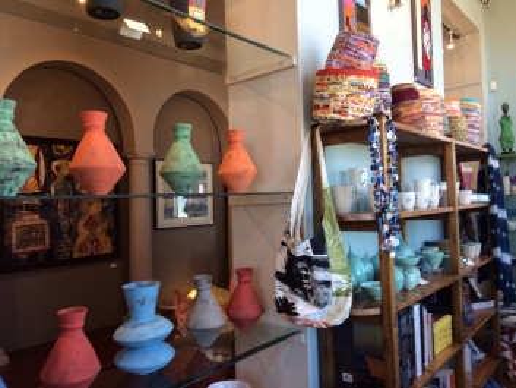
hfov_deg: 61.6
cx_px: 258
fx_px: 432
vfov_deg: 48.3
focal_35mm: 29
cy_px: 194
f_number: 2.2
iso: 40
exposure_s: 1/50
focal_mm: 4.15
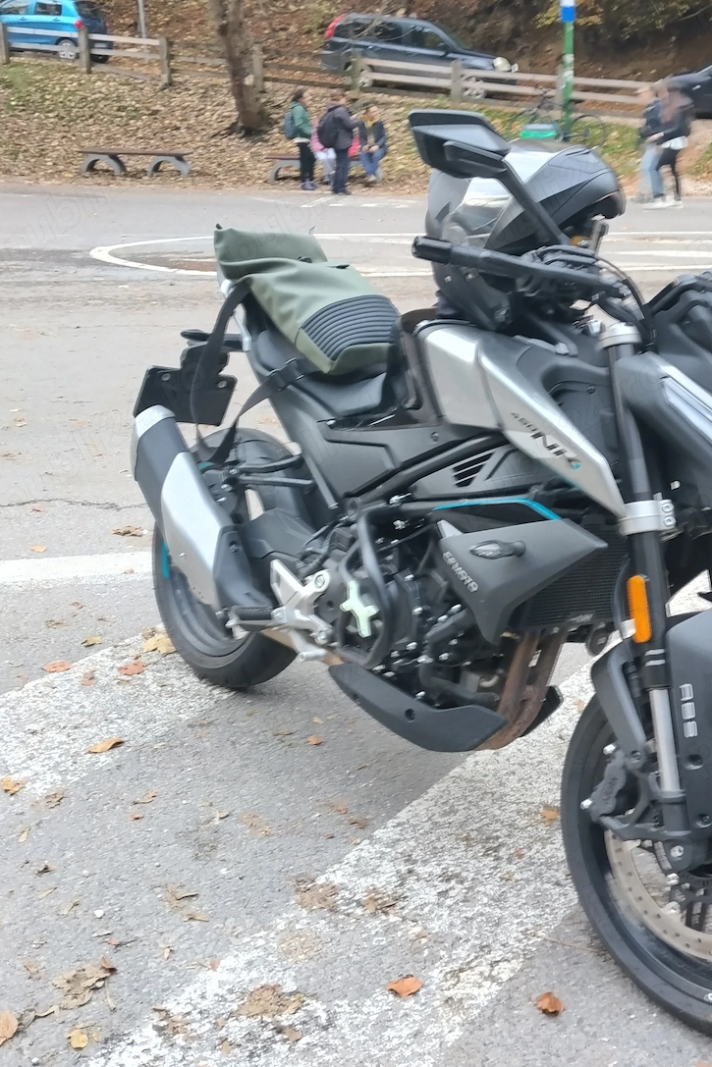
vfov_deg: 51.8
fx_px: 1097
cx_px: 446
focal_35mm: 37
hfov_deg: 35.7
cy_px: 493
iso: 80
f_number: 1.8
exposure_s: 1/33.3
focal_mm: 4.22
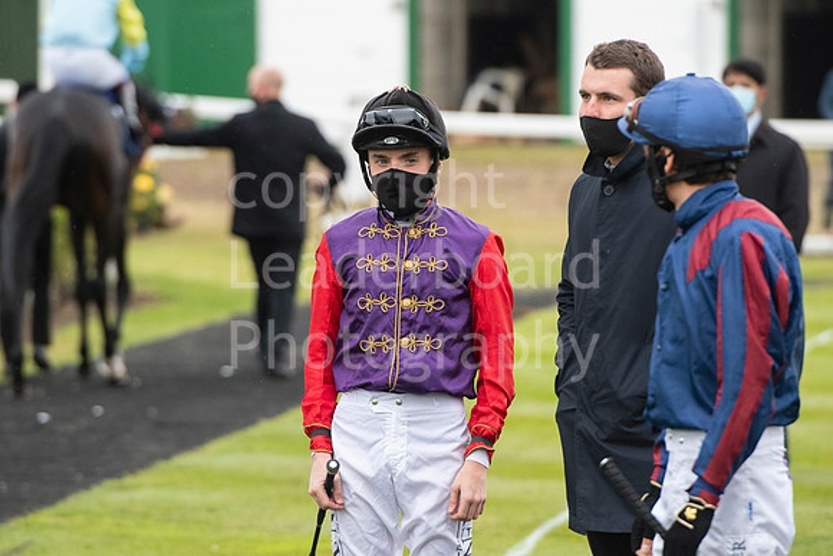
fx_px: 6943
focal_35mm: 300
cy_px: 278
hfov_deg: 6.9
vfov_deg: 4.6
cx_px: 416
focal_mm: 200
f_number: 4
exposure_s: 1/1600
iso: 1600
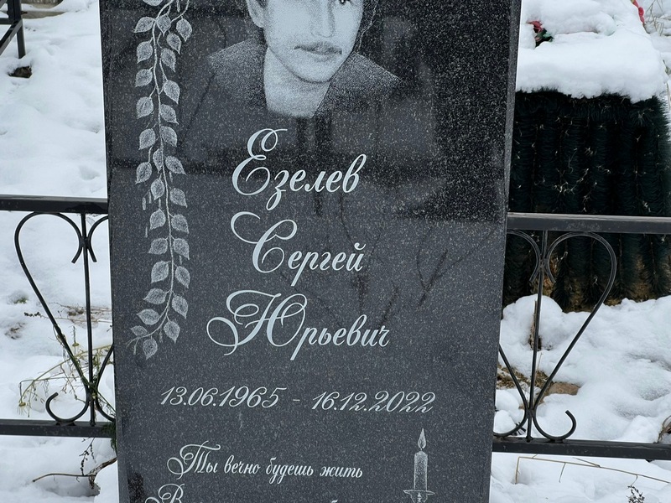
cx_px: 336
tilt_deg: -21.1
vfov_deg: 19.1
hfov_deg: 25.3
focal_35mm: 77
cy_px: 252
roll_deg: -2.1
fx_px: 1493
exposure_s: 1/99
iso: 40
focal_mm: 9
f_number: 2.8
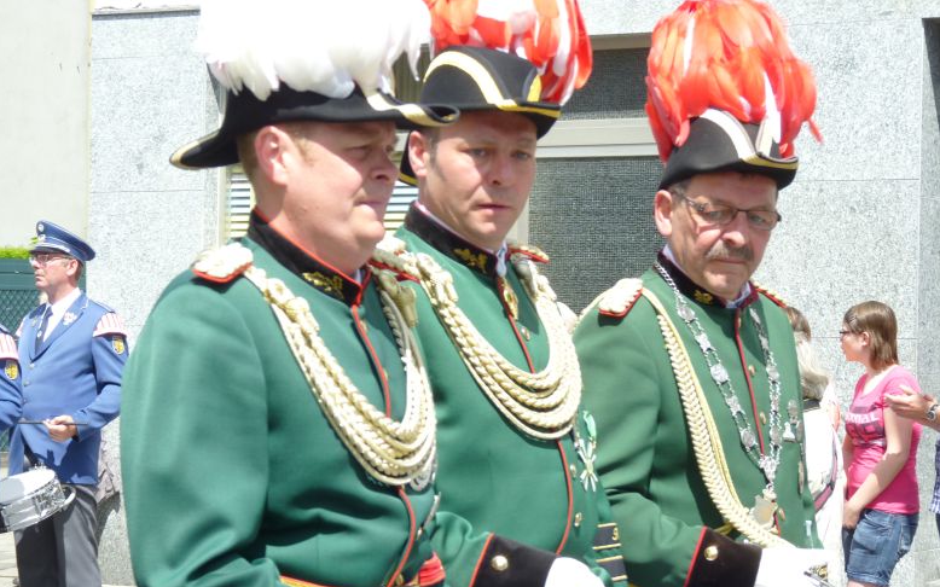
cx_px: 469
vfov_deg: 12.1
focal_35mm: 108
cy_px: 335
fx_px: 2766
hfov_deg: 19.3
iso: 100
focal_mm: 18
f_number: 4.5
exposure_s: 1/320
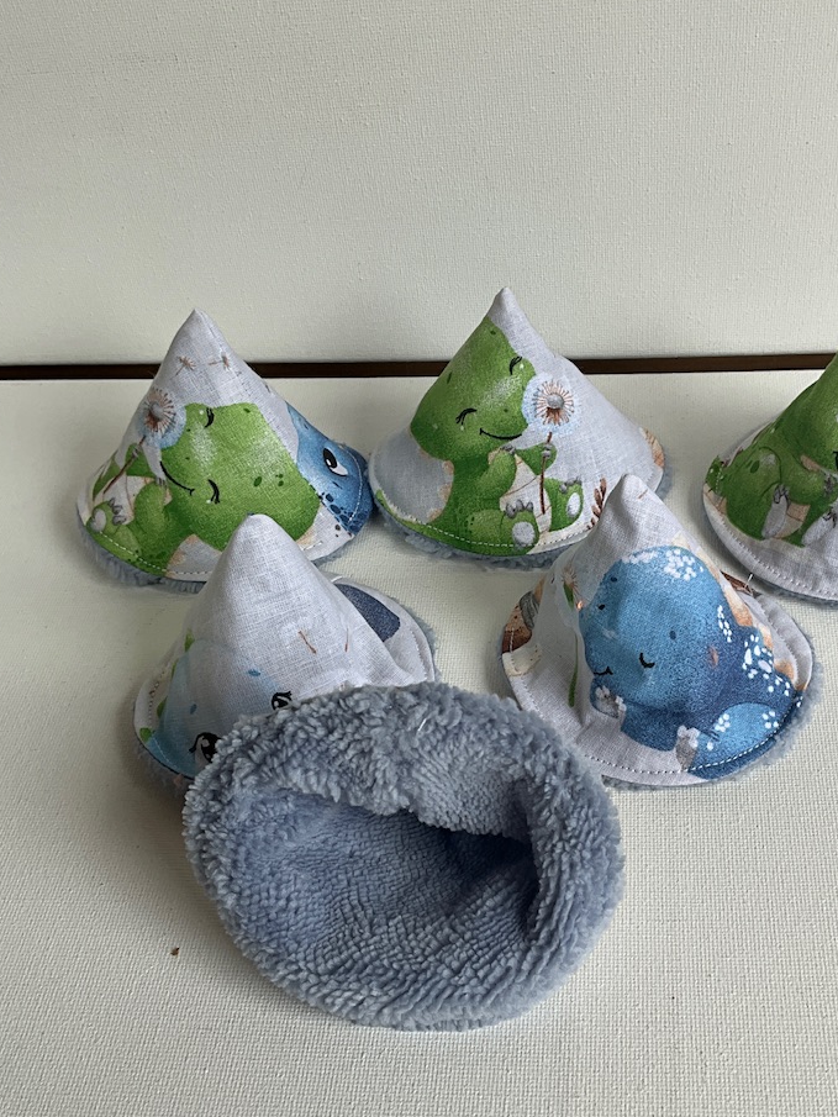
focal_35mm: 41
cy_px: 663
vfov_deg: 45.6
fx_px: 1323
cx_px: 515
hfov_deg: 35.0
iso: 16
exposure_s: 1/121
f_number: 1.8
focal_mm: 3
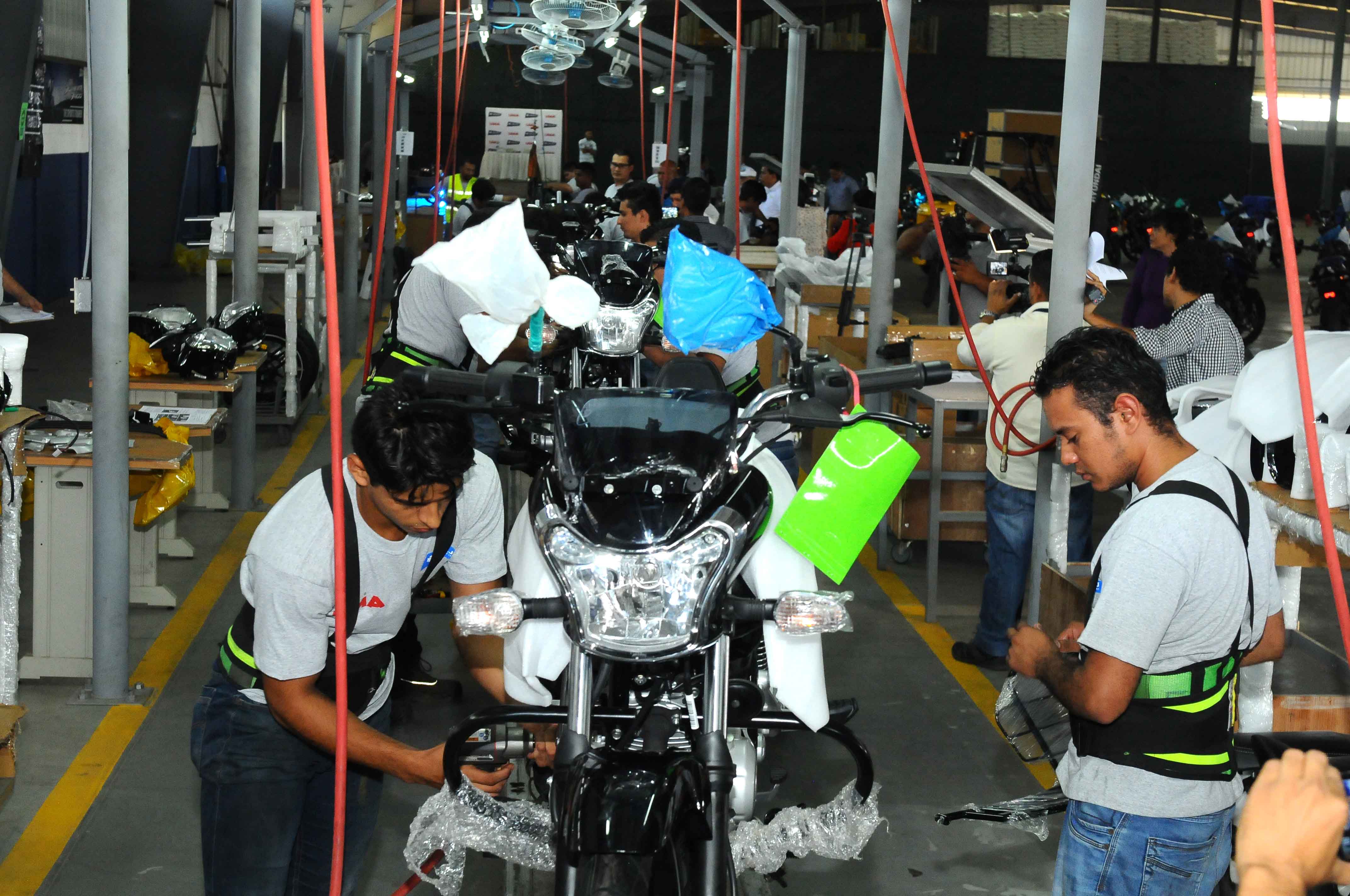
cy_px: 448
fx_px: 2360
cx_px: 675
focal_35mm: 63
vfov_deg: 21.5
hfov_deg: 31.9
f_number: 5.6
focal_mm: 42
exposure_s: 1/60
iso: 1600
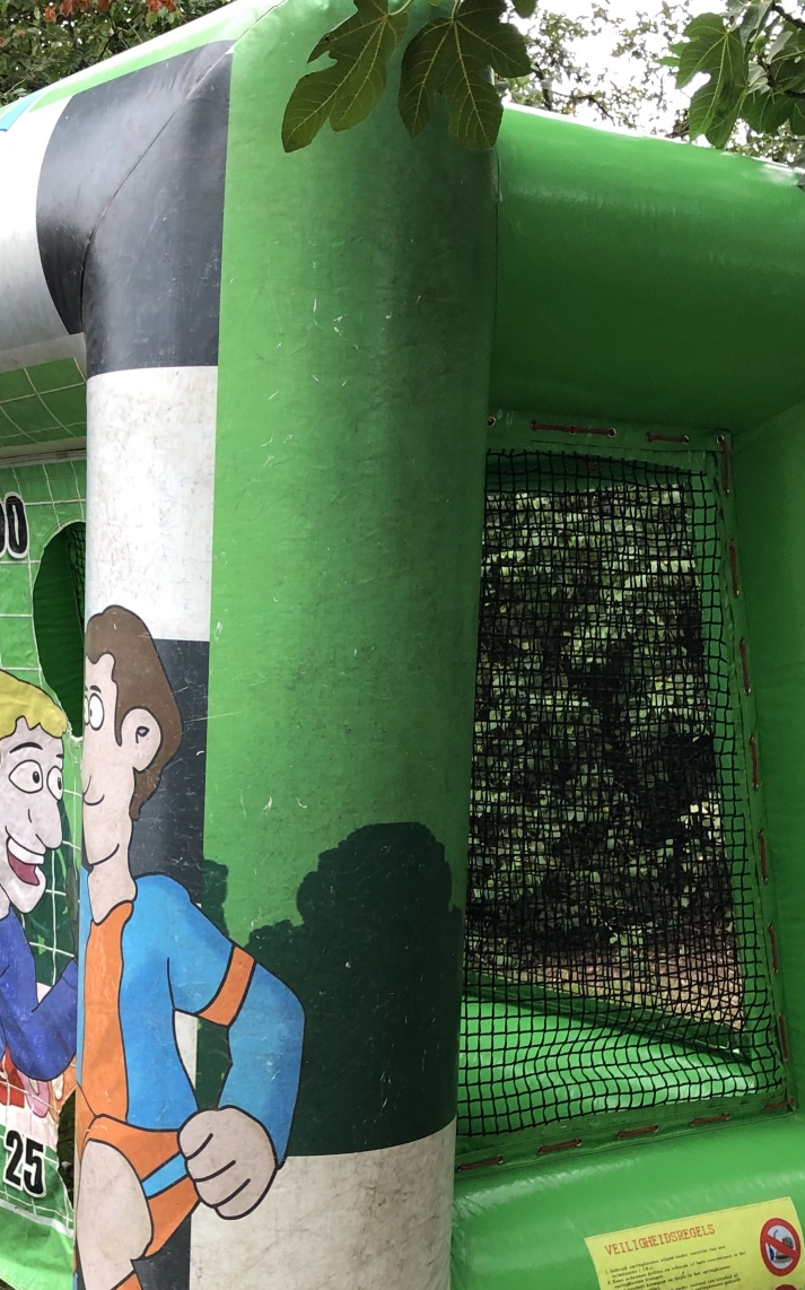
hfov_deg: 24.8
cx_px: 289
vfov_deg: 38.7
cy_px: 795
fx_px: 1827
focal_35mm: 52
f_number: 1.8
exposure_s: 1/40
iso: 20
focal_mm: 3.99
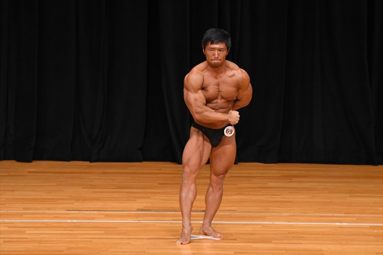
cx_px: 192
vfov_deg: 4.6
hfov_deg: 6.9
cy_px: 128
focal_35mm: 300
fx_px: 3190
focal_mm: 200
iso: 3200
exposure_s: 1/400
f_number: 5.6
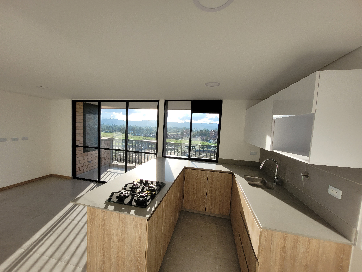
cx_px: 181
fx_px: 136
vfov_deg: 89.9
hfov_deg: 106.2
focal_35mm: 13
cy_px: 136
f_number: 2.2
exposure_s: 1/594
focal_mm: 1.74
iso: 40
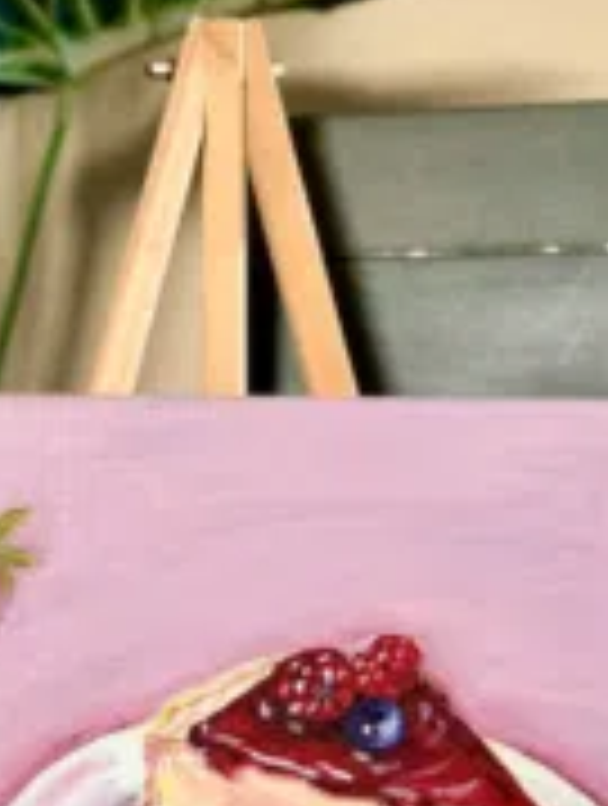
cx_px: 207
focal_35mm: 107
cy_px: 455
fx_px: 2497
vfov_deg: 18.3
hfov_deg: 13.9
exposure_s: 1/33
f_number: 1.78
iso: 320
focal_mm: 6.76
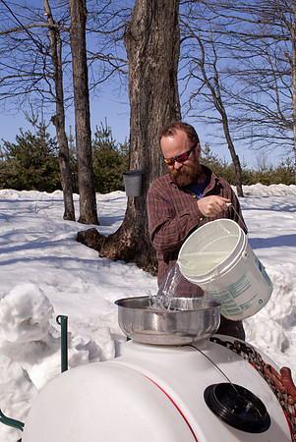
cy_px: 221
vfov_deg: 38.8
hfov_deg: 26.5
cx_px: 148
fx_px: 628
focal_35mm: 51
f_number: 10
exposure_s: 1/200
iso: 100
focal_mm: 34
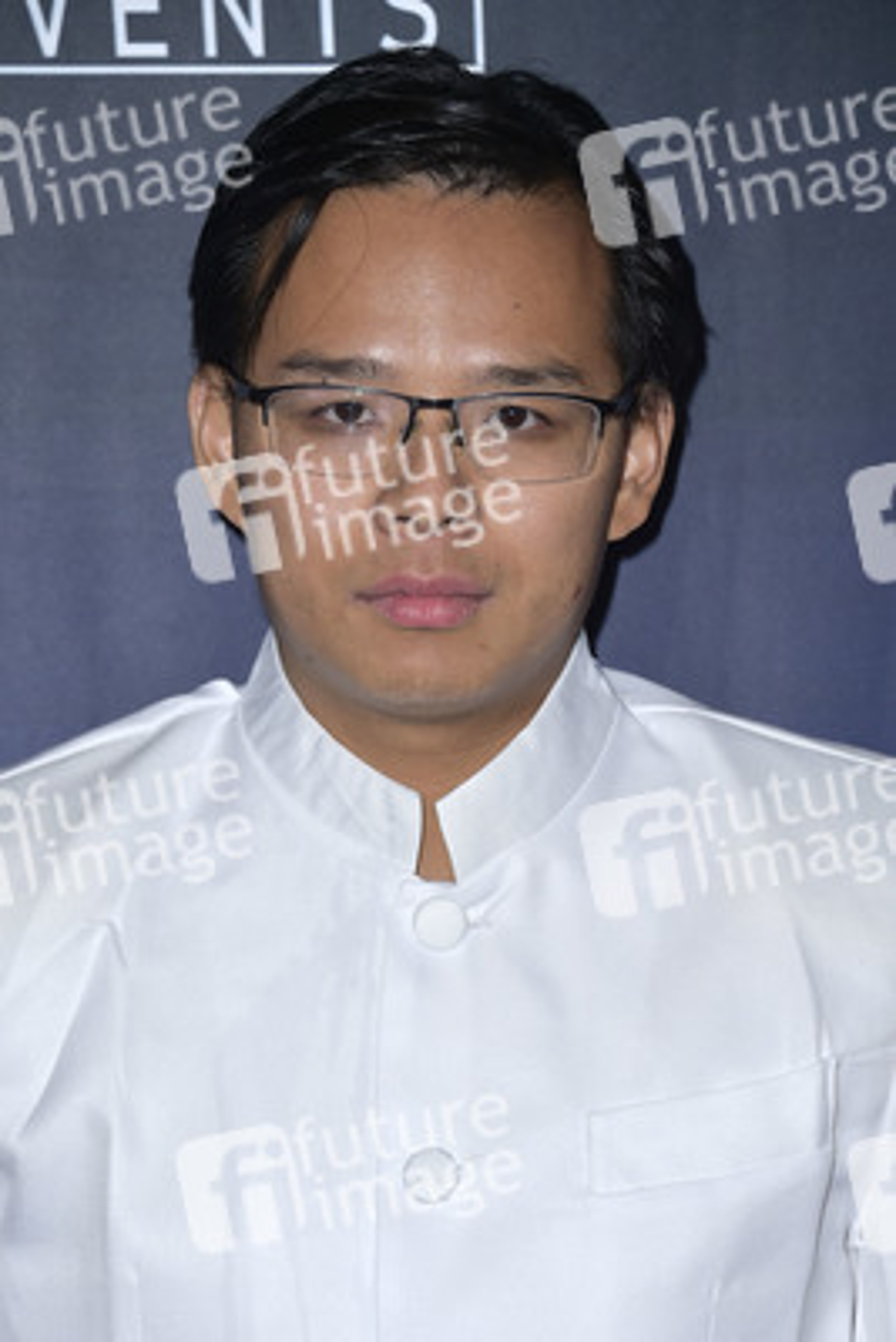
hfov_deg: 10.2
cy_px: 671
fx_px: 5035
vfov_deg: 15.2
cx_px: 448
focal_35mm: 135
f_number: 6.3
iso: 320
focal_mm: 135
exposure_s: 1/250
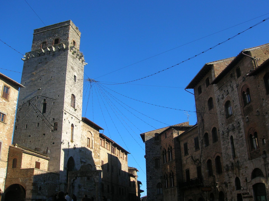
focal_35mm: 34
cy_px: 100
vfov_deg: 41.7
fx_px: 264
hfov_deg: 54.0
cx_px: 134
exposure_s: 1/336
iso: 50
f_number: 4.9
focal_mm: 5.7
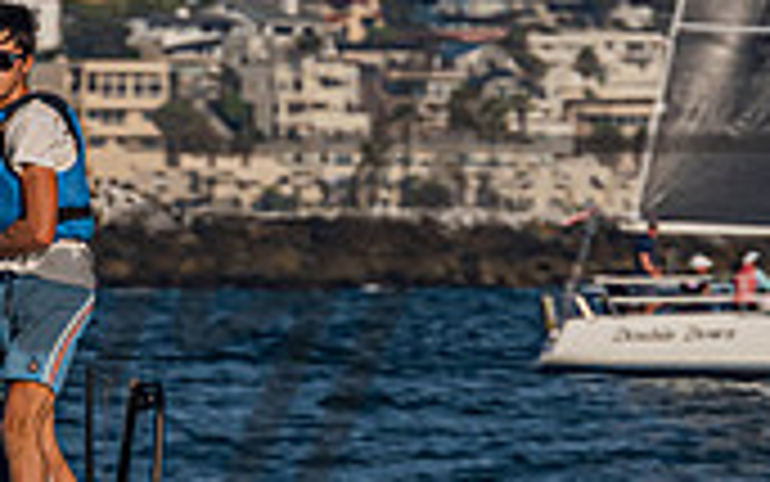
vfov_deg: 1.6
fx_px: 17738
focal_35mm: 845
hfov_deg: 2.5
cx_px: -37
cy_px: -3
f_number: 6.3
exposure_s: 1/2000
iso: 400
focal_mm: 185
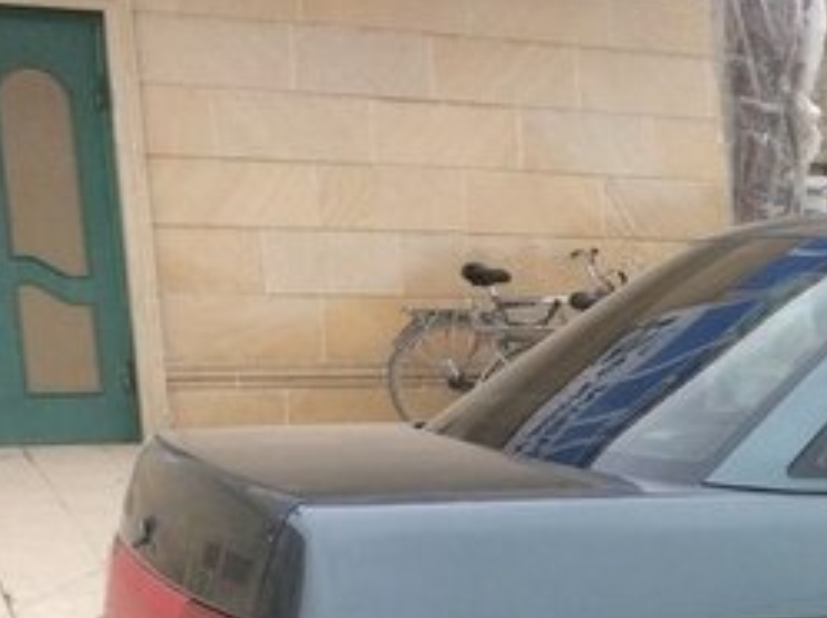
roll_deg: +0.4
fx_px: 1837
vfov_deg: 18.3
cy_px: 699
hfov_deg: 22.7
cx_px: 1066
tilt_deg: -13.1
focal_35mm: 77
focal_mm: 4.15
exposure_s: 1/100
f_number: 2.2
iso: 64
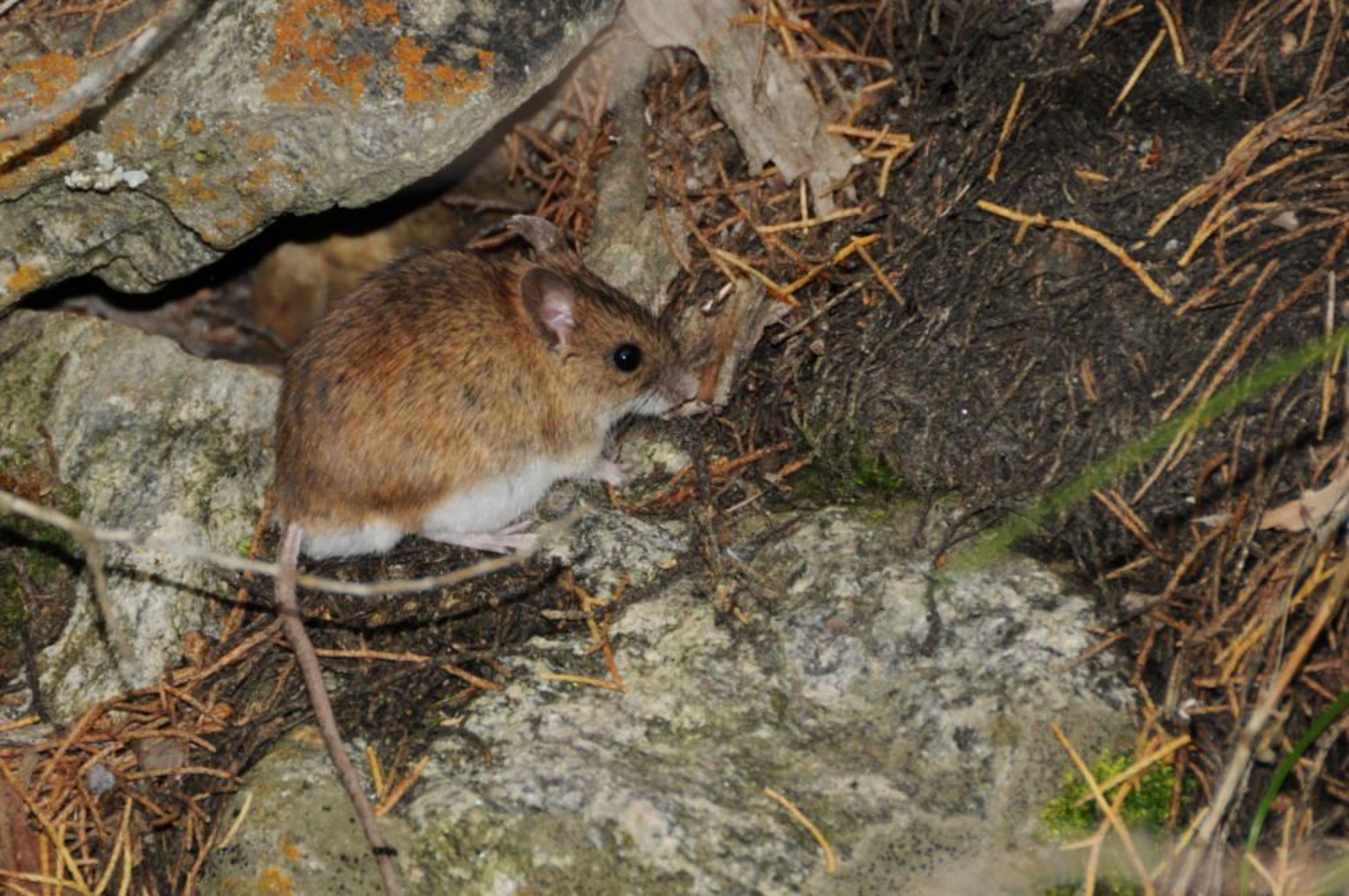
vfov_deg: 5.4
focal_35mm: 255
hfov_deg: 8.1
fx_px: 9543
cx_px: 674
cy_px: 448
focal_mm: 170
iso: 200
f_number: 5.6
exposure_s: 1/200
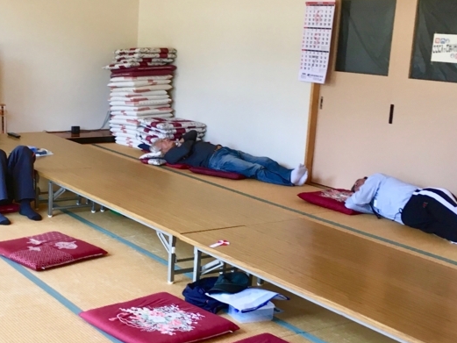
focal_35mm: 57
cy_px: 167
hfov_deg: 32.8
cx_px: 87
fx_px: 753
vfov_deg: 25.7
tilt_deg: -12.9
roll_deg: -1.0
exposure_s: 1/40
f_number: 2.2
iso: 25
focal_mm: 4.15
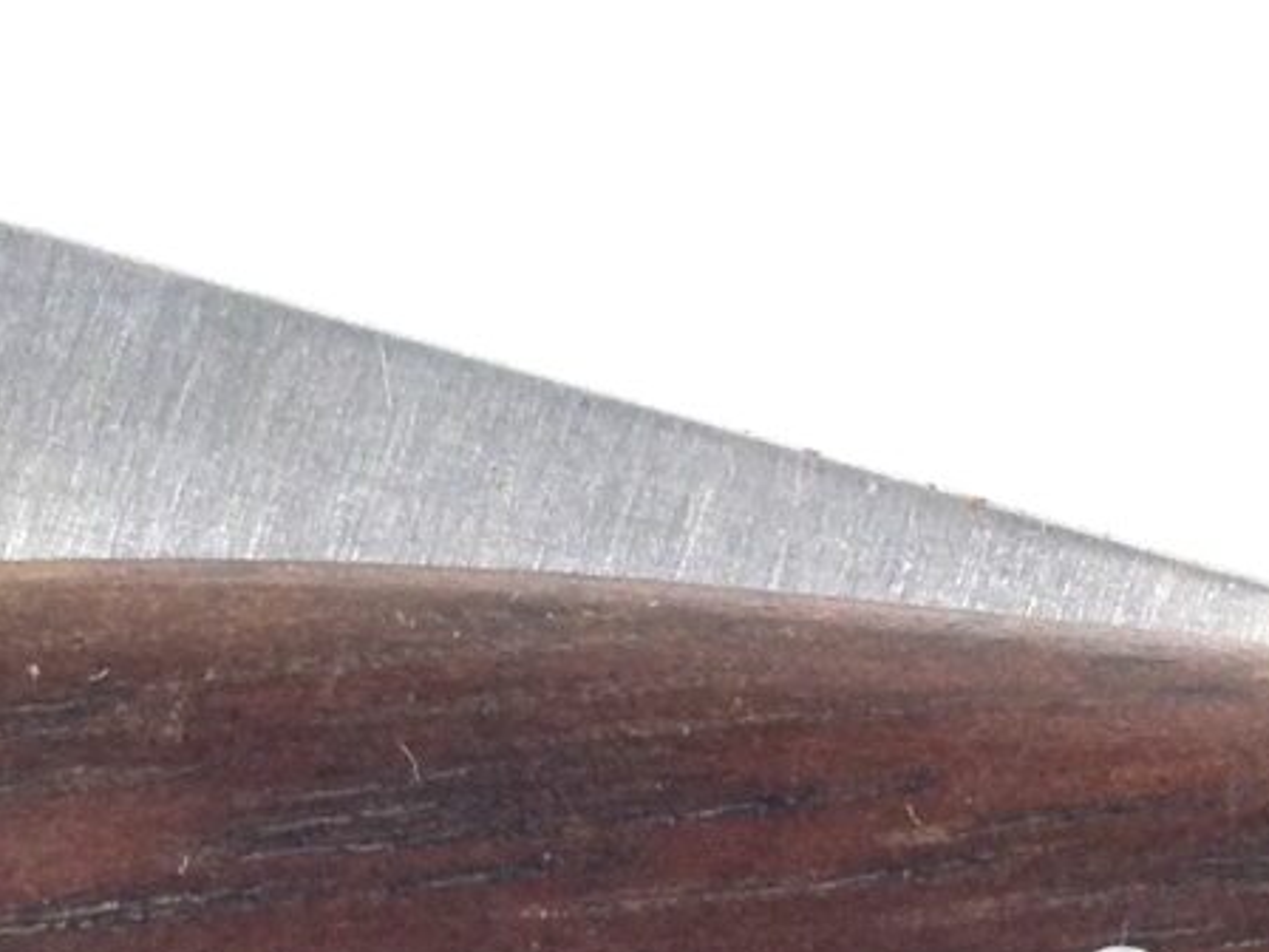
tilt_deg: -80.7
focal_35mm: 133
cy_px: 1082
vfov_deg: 11.0
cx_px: 360
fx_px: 4876
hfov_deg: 14.8
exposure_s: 1/50
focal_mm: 3.3
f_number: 2.4
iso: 32
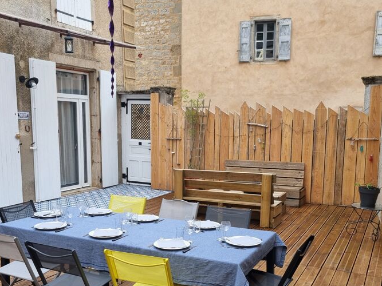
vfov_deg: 36.5
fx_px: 430
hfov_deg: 47.9
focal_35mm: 39
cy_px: 185
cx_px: 183
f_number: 1.8
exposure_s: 1/261
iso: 50
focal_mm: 5.4
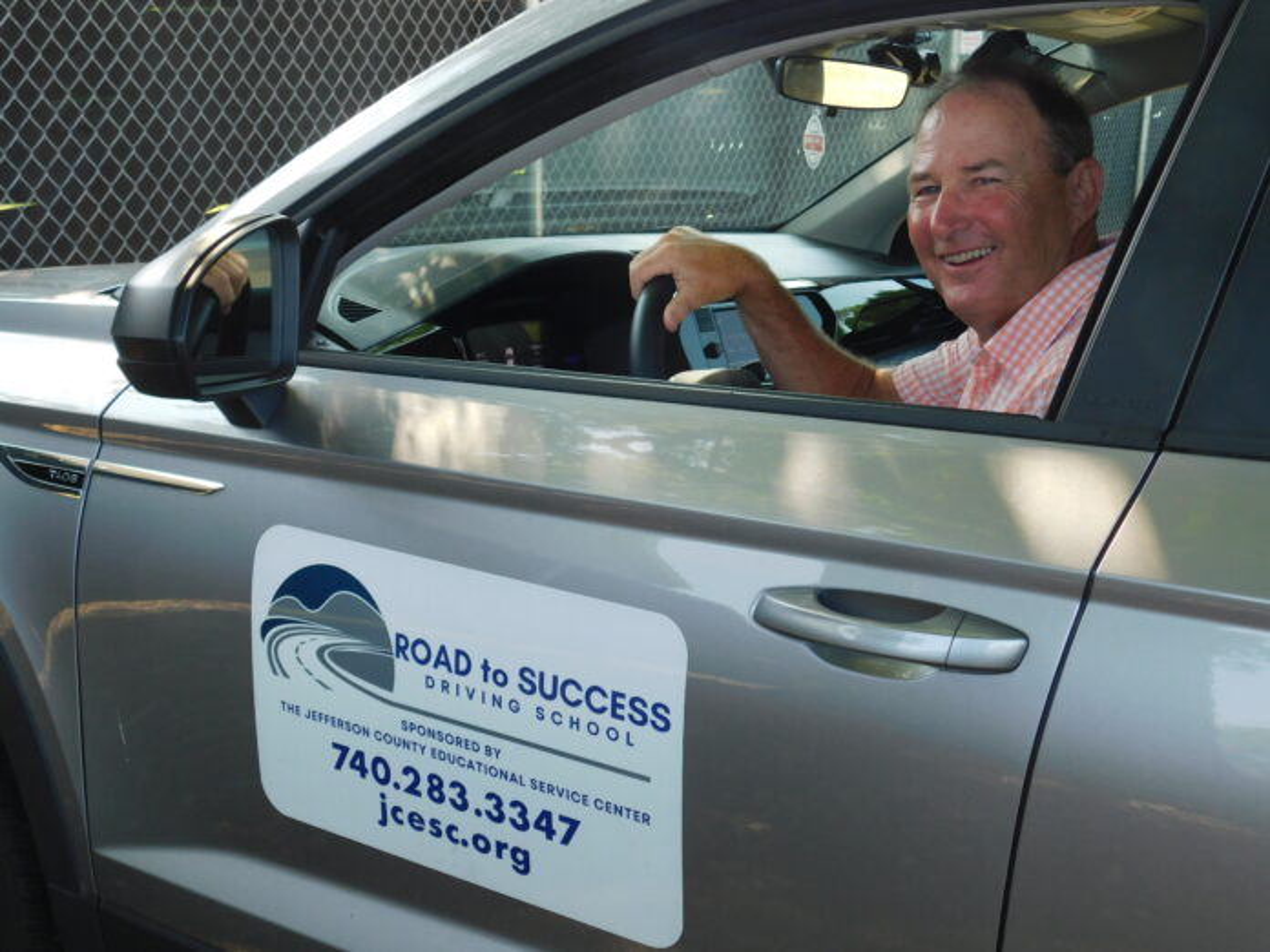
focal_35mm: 45
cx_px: 635
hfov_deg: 42.1
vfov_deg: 32.2
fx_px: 1651
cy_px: 476
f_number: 3.7
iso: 125
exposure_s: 1/100
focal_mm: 8
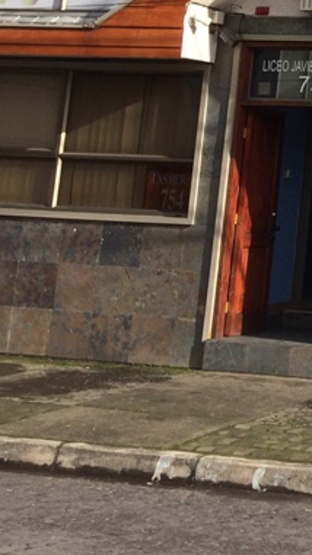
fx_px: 1252
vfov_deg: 23.9
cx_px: 595
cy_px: 0
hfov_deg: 12.7
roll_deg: -2.4
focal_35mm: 85
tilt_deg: +10.1
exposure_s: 1/1140
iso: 32
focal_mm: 4.15
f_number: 2.2
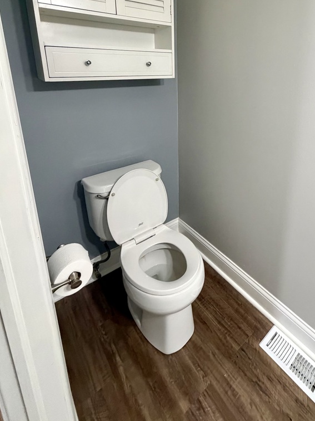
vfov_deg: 78.0
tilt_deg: -14.8
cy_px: 128
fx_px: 243
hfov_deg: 63.9
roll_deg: -1.7
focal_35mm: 20
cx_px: 216
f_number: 2.2
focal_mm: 2.22
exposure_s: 1/60
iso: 640
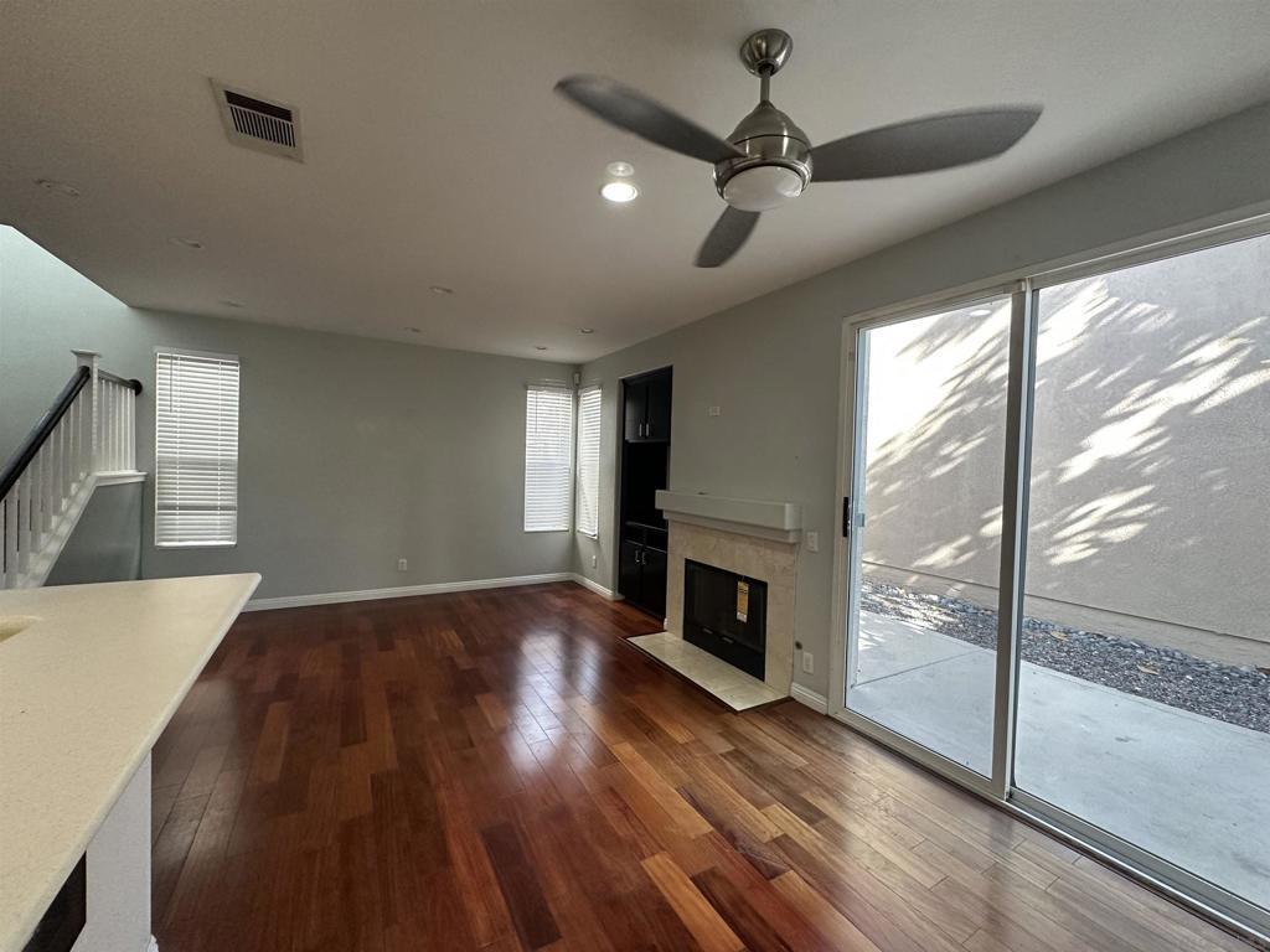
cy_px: 476
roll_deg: -1.9
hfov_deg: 102.1
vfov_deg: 85.7
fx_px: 514
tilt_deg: -1.2
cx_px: 635
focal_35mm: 14
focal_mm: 2.22
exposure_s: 1/120
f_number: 2.2
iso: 320
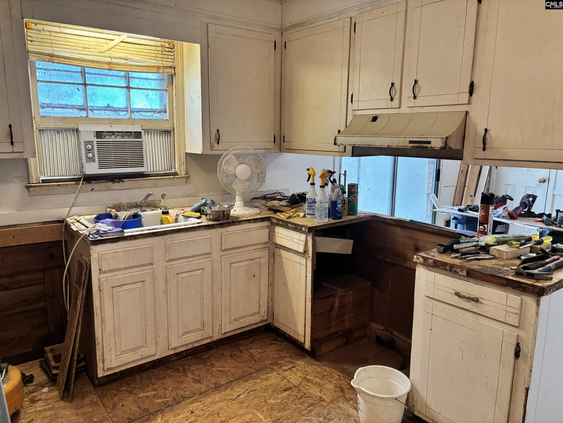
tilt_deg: -10.7
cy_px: 212
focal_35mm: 26
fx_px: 423
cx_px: 282
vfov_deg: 53.1
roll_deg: -1.3
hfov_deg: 67.3
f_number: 1.6
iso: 250
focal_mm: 5.96
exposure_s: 1/60
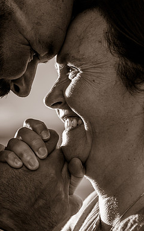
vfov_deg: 11.8
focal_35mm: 178
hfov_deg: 7.3
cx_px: 10
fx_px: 1119
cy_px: 105
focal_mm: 85
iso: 200
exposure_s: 1/320
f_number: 4
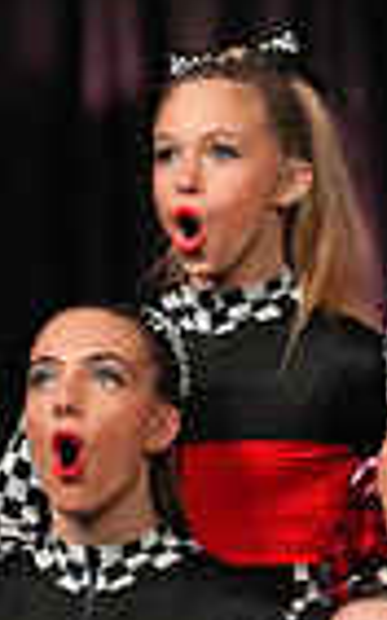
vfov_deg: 1.7
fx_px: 21200
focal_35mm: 1255
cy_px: 481
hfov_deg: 1.0
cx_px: 1165
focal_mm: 300
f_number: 3.5
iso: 16000
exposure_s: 1/1250
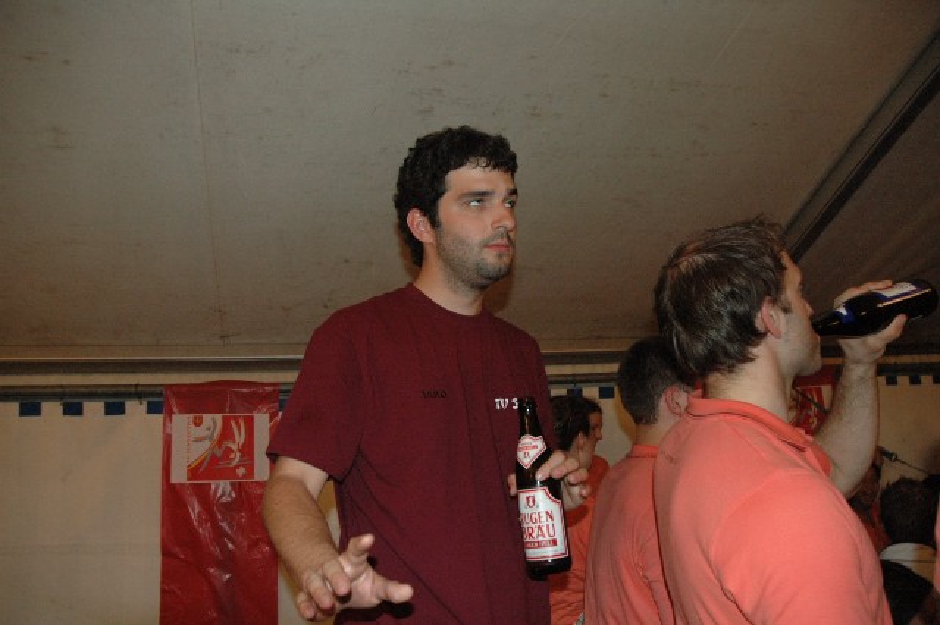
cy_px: 312
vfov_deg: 47.9
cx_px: 470
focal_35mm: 27
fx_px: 705
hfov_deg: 67.4
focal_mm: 18
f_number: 4.5
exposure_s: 1/60
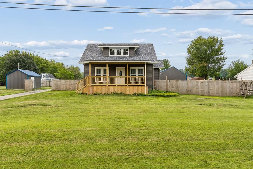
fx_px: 239
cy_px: 81
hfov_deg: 55.8
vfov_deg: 38.8
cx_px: 118
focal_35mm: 34
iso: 400
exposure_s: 1/200
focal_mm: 30
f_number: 14
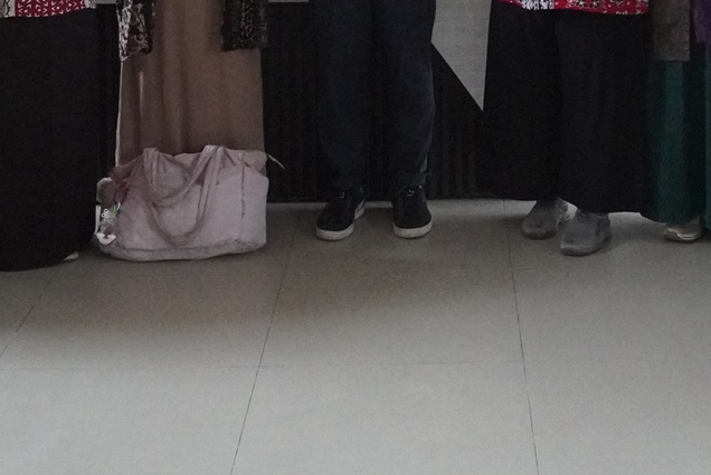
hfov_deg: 25.1
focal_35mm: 80
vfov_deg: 15.4
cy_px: -294
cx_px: 530
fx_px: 1581
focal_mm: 16
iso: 6400
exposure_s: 1/80
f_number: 9
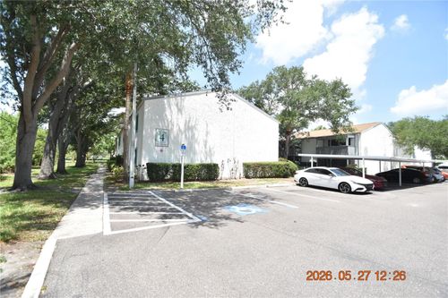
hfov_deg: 100.4
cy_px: 149
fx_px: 187
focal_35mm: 15
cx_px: 224
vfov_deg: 77.3
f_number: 3.5
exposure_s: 1/4000
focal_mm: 10
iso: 800
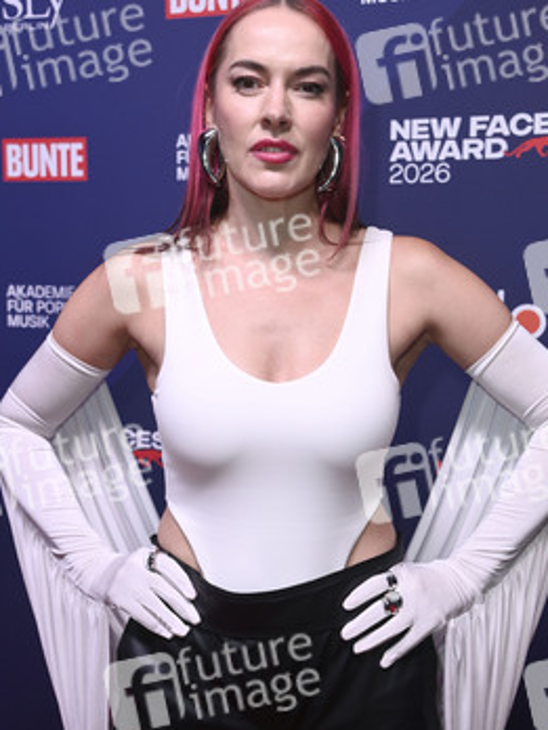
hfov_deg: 27.5
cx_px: 273
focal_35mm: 53
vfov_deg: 36.2
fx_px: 1119
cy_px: 369
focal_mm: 48
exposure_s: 1/250
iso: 800
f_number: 5.6
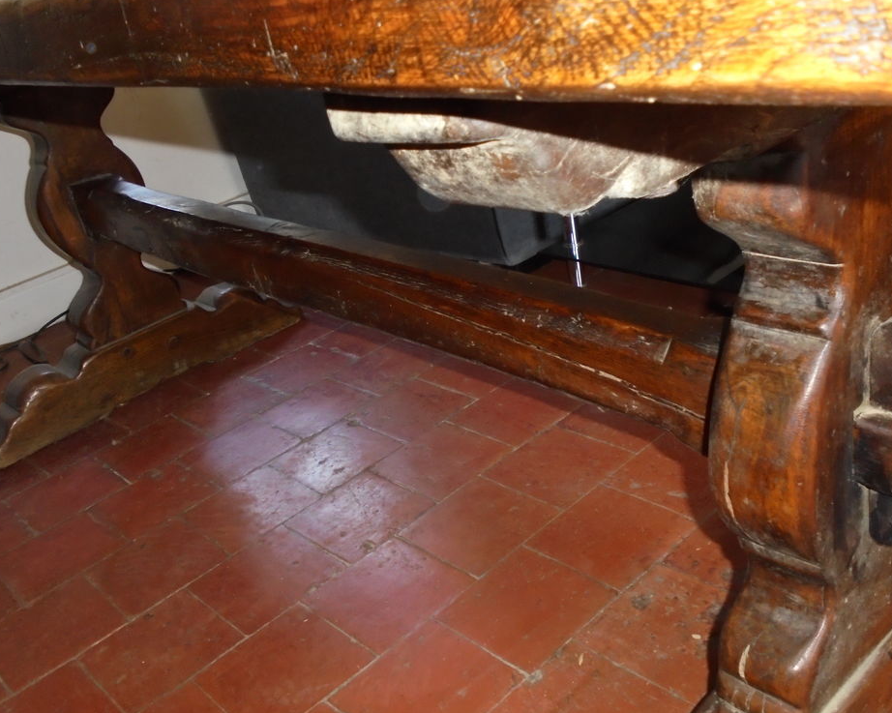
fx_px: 950
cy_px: 358
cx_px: 438
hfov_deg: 50.3
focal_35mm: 36
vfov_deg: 41.1
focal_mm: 6.1
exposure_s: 1/40
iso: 400
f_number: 4
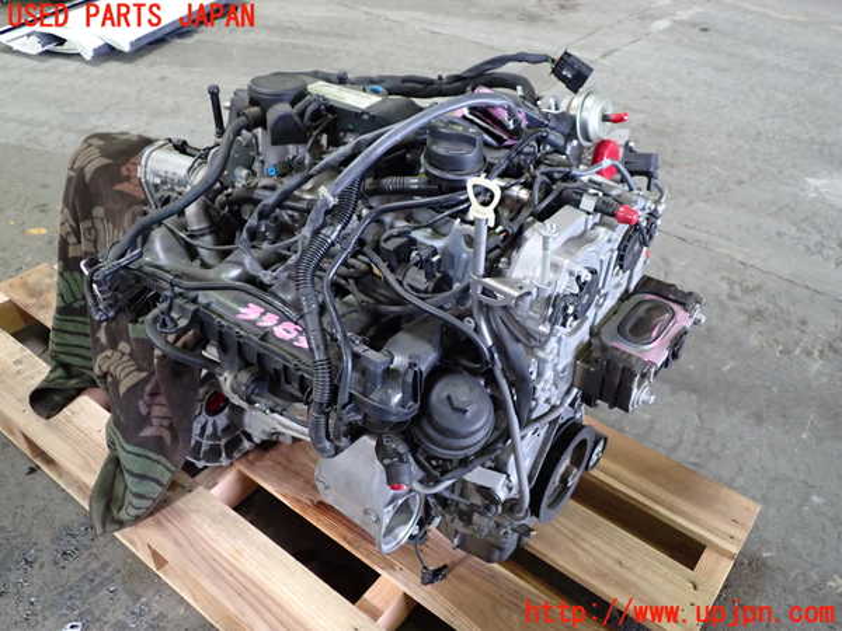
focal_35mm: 30
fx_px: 730
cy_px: 316
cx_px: 421
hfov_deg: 60.0
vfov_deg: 46.8
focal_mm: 5.4
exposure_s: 1/30
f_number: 2.3
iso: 320
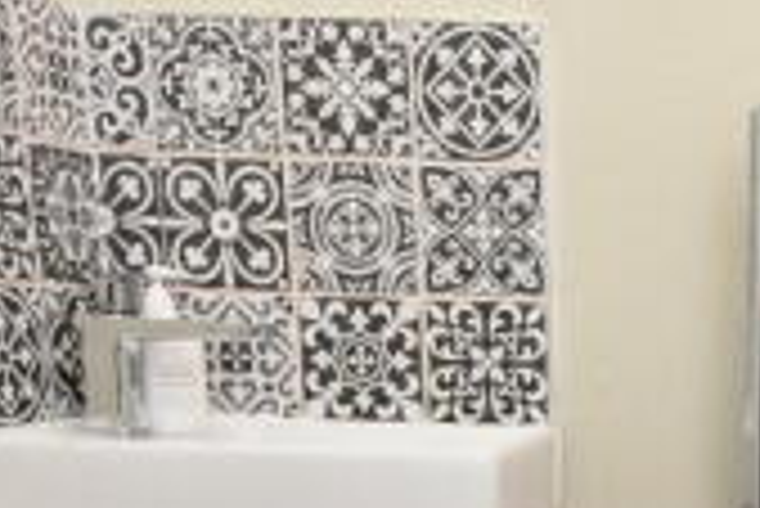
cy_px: 654
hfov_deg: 31.3
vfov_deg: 21.3
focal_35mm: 58
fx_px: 1225
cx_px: 798
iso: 720
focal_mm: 10
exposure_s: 1/60
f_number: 4
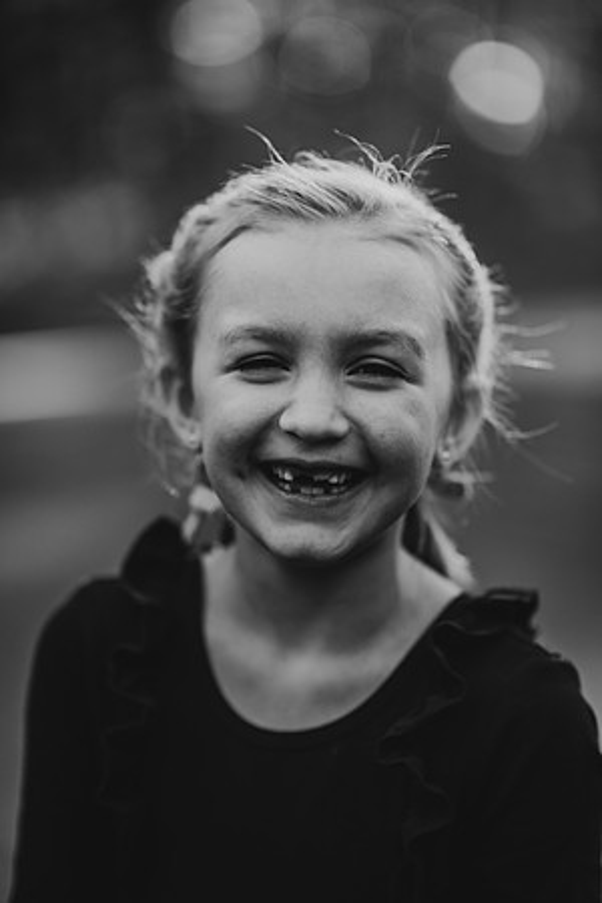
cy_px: 452
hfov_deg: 16.1
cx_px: 301
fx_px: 2132
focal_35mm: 85
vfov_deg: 23.9
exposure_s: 1/1600
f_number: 1.8
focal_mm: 85
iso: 200
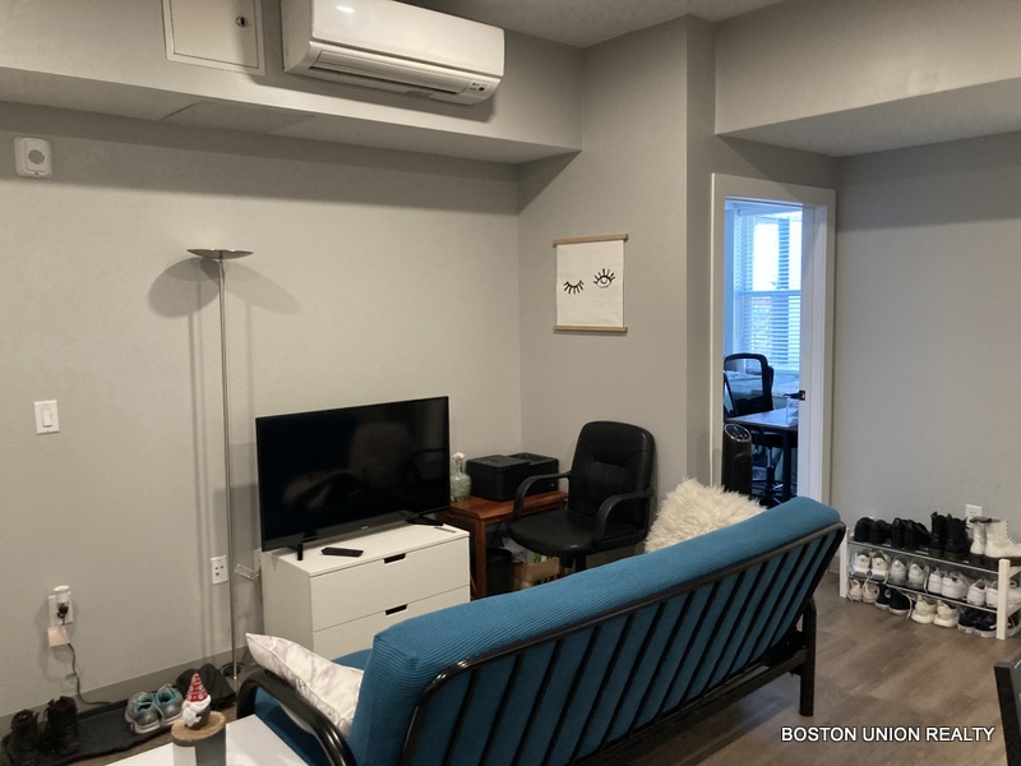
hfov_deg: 63.4
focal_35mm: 28
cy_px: 383
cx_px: 510
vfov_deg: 49.7
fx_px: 826
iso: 250
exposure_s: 1/40
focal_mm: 3.99
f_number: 1.8
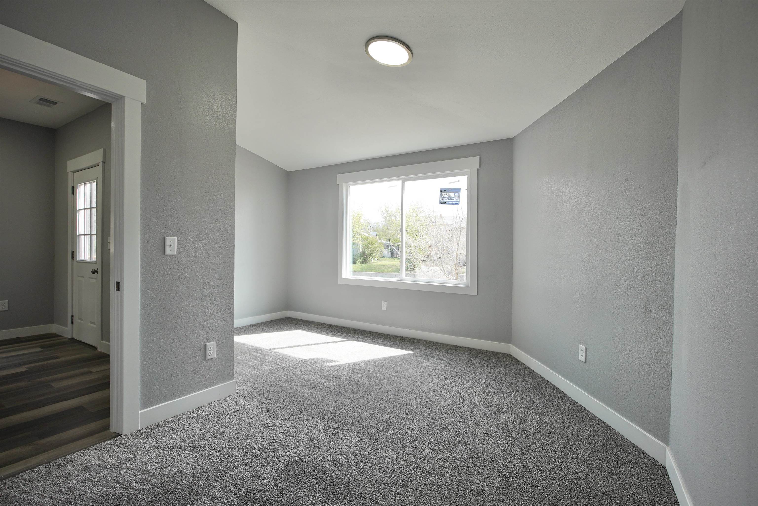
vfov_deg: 73.7
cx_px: 379
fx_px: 337
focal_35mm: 16
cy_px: 253
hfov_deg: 96.7
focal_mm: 11
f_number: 4
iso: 160
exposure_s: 1/160
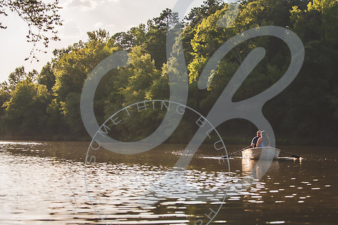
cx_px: 191
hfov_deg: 23.6
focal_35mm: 86
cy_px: 113
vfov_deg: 15.9
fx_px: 808
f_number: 2.8
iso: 100
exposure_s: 1/1600
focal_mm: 70
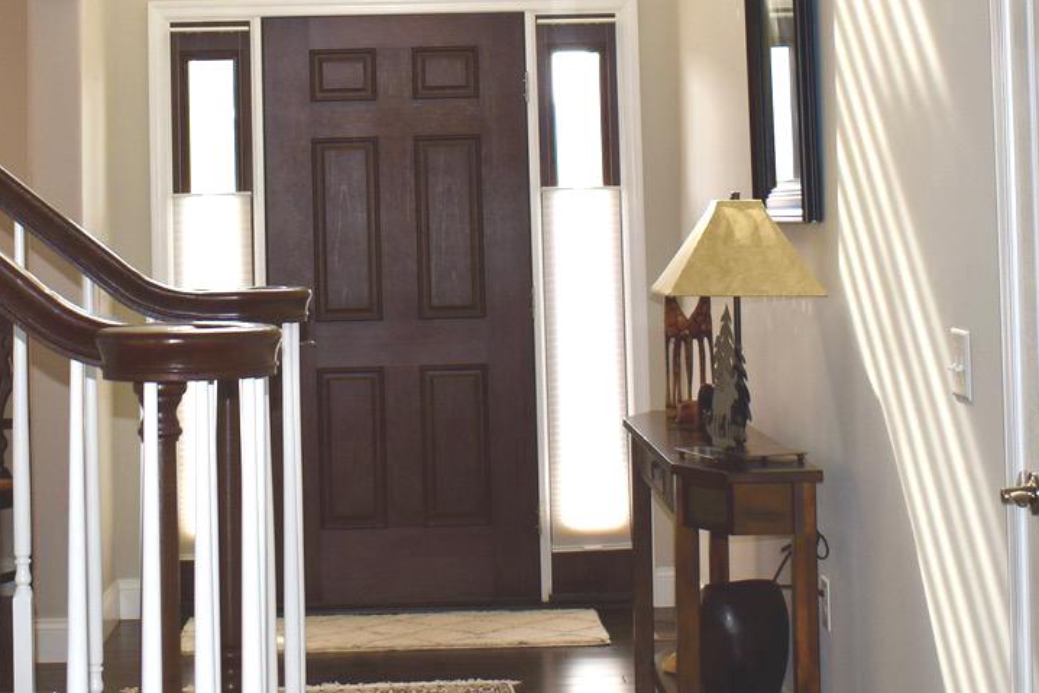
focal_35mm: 77
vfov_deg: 17.3
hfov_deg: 26.3
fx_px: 2223
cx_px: 423
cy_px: -7
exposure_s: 1/125
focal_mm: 18
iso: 160
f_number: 3.5
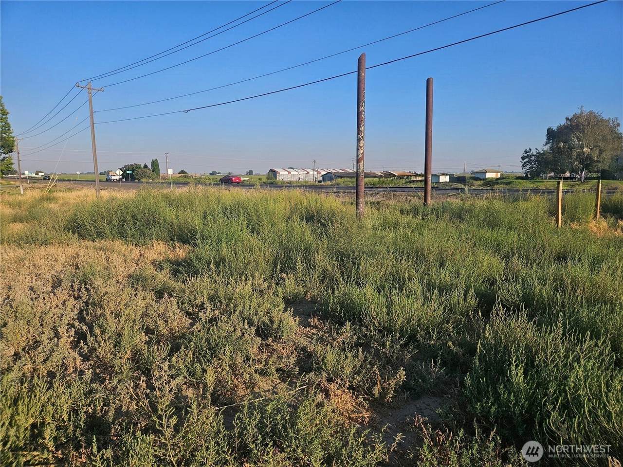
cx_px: 312
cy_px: 234
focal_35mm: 23
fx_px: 414
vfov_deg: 58.9
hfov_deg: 73.9
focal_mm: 5.4
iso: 32
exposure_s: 1/2000
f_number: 1.8
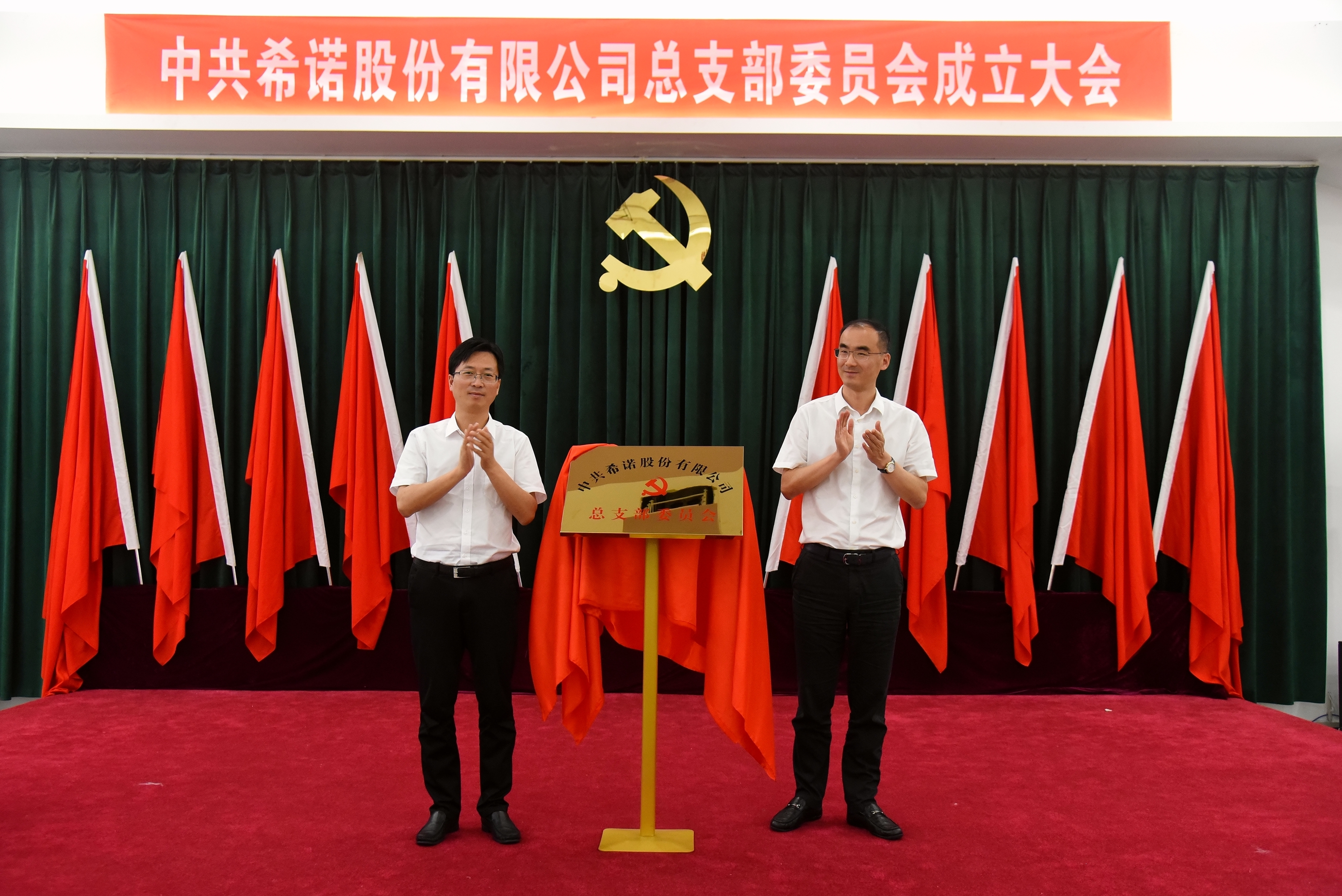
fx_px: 1119
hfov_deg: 61.9
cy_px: 448
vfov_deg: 43.6
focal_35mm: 30
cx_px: 671
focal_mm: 30
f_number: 4
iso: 3200
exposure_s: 1/125
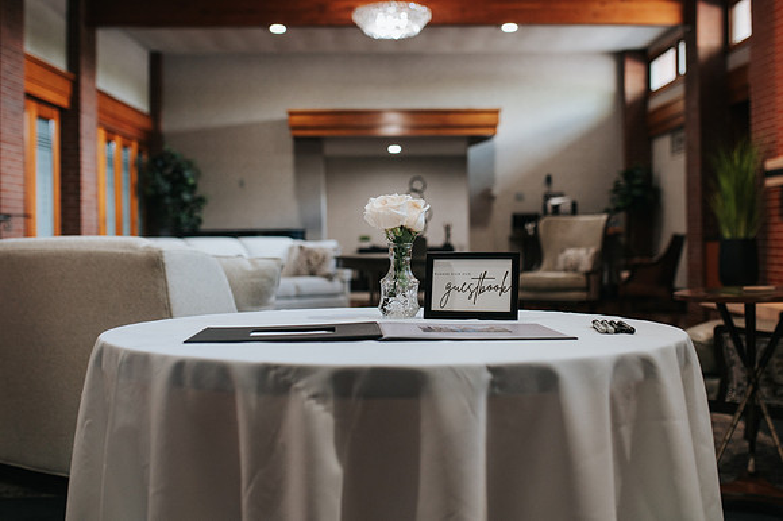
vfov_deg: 31.4
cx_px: 418
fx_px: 926
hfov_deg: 45.8
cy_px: 233
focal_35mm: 43
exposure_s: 1/80
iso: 640
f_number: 2.8
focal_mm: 35
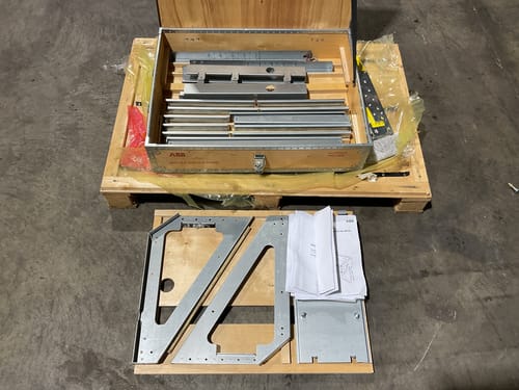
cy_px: 195
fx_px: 435
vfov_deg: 48.2
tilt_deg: -59.7
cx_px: 260
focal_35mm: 29
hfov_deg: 61.7
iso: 40
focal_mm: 3
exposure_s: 1/50
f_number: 1.8
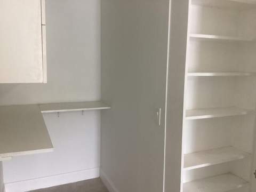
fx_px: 229
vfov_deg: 45.4
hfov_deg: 58.4
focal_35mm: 31
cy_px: 96
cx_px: 128
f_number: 2.4
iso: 250
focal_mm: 3.3
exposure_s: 1/60
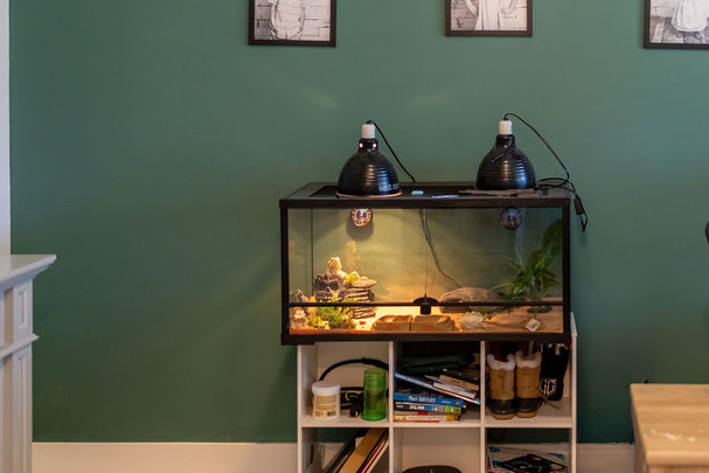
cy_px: 107
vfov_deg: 22.7
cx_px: 529
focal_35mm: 59
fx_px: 1162
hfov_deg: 33.3
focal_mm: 35
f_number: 2.5
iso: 800
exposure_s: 1/250
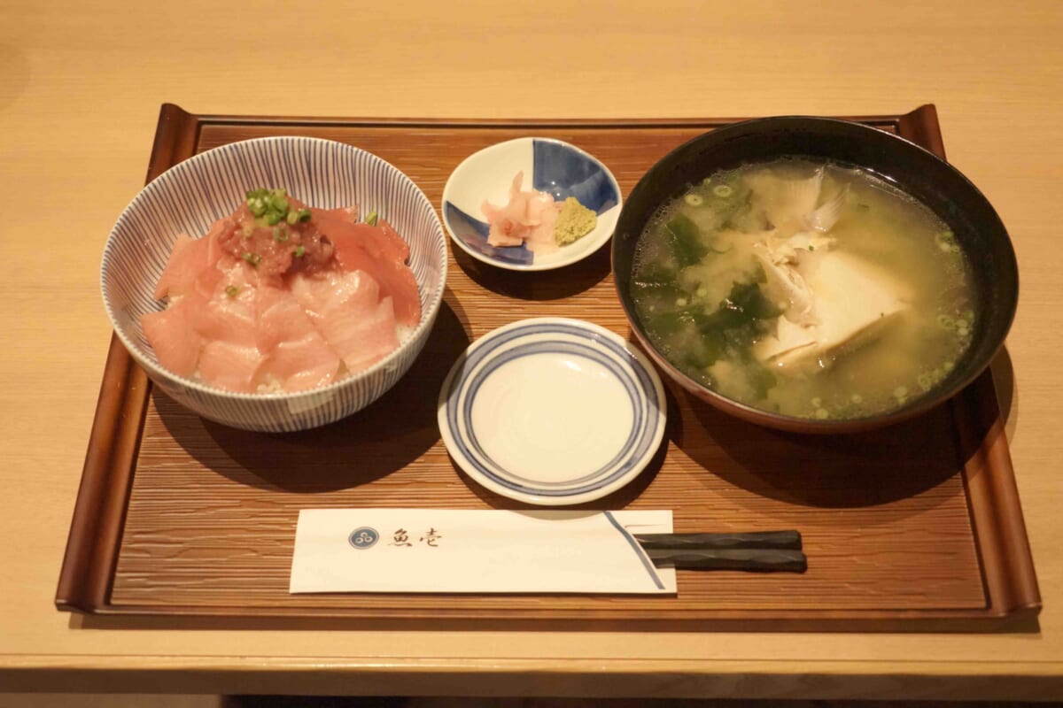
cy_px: 354
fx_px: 1417
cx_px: 532
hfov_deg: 41.1
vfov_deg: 28.1
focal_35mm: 48
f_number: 4.5
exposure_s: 1/500
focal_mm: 48
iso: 6400
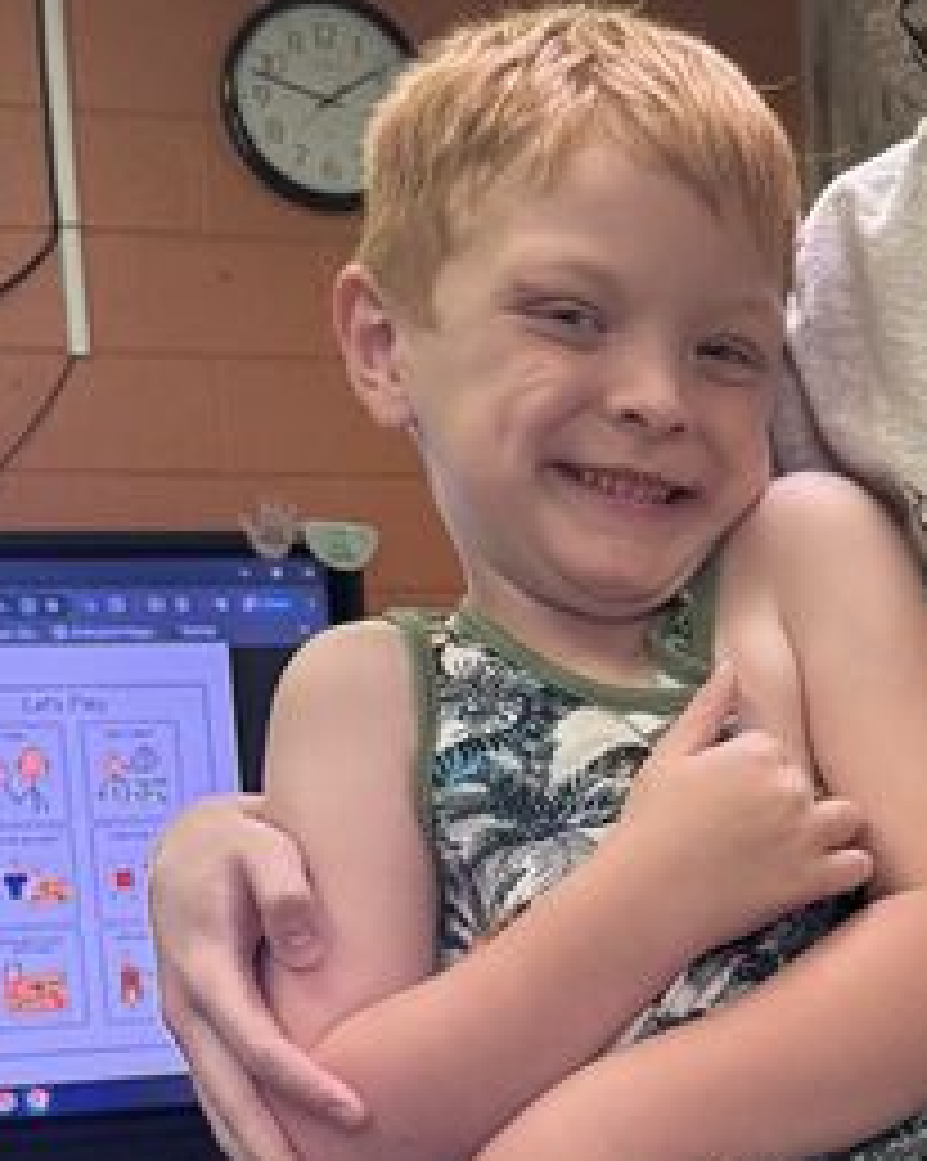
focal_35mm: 93
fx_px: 3193
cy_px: 1152
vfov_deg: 20.0
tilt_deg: -4.7
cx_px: 994
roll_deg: +2.5
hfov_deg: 16.1
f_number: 1.78
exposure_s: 1/60
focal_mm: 6.76
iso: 320
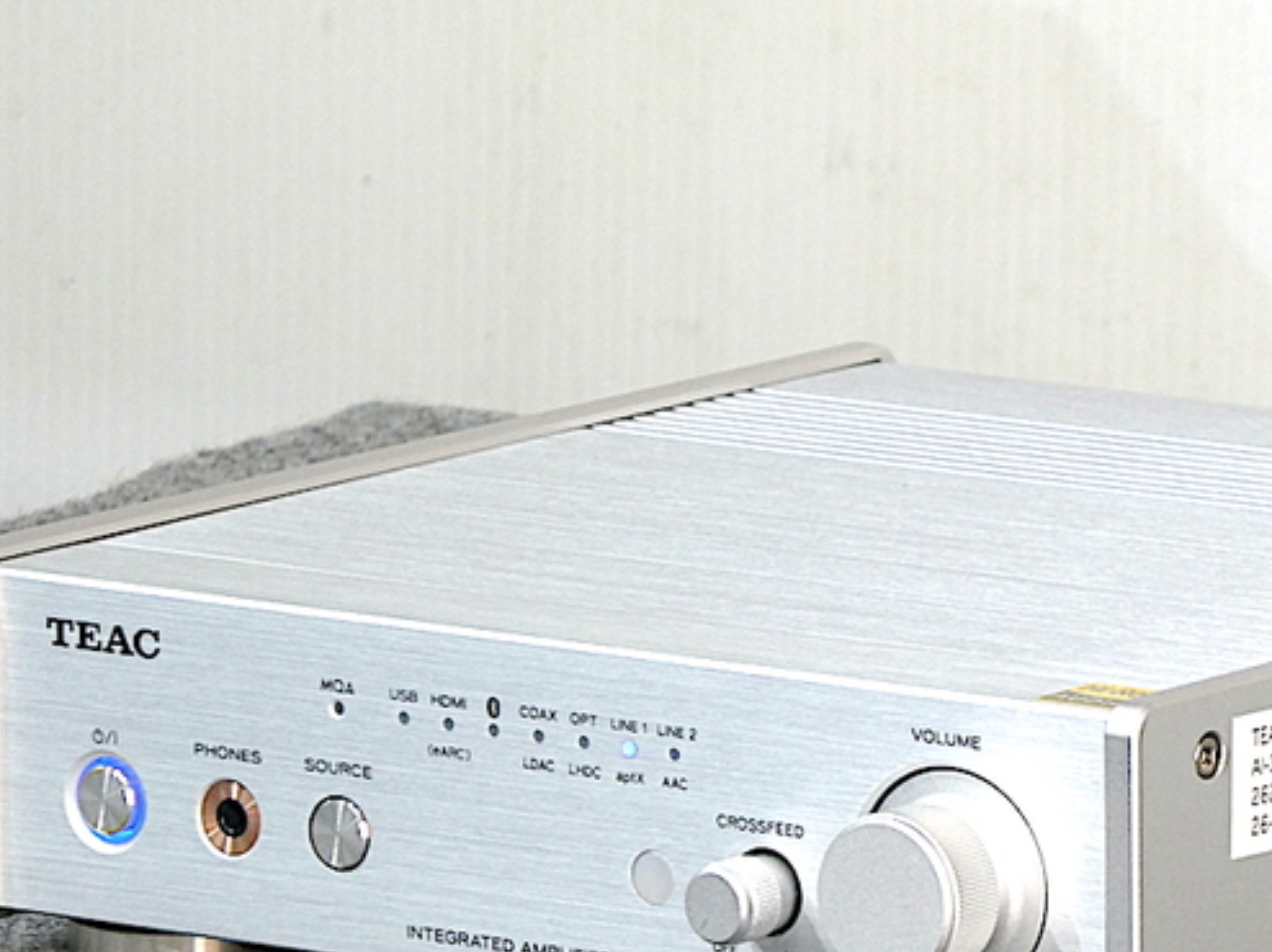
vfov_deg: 3.3
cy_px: 728
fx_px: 16491
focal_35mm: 449
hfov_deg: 4.4
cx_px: 1007
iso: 200
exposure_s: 1/13
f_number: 5.6
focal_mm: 41.4
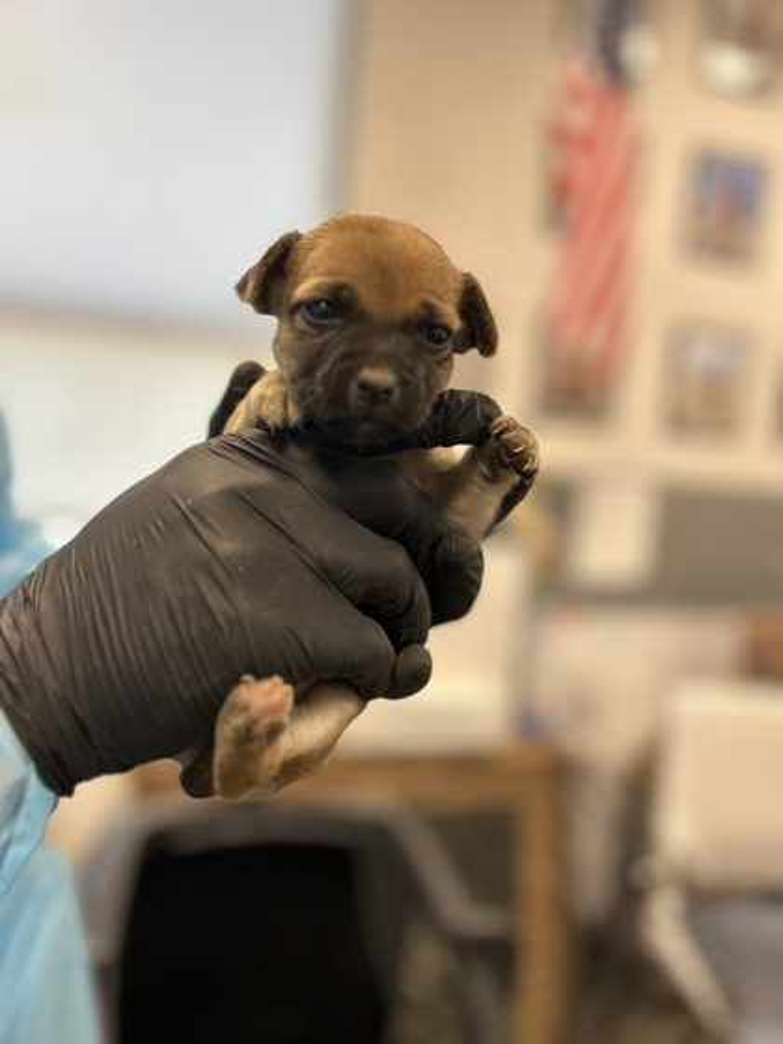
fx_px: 784
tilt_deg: -6.8
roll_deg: -5.3
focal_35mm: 26
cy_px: 522
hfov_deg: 53.1
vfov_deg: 67.3
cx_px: 392
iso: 80
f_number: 1.5
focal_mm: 5.7
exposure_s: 1/100
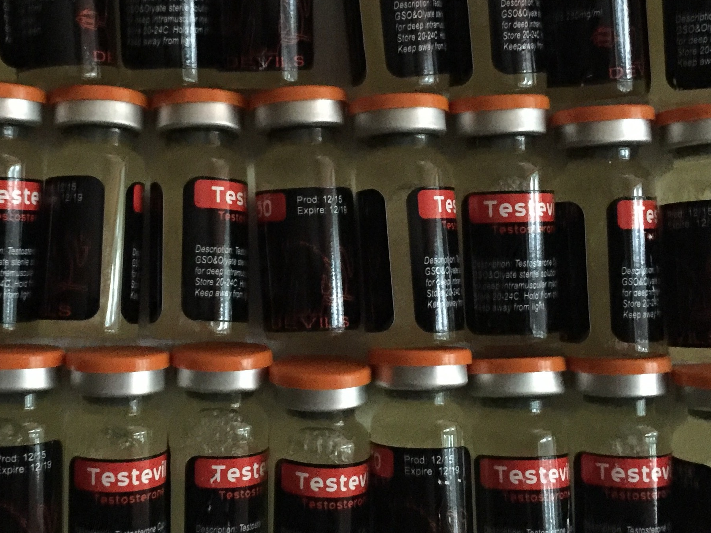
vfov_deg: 28.0
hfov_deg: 36.6
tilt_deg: -88.3
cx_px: 263
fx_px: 1068
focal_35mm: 52
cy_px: 214
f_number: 2.2
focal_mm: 4.15
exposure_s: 1/4
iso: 250
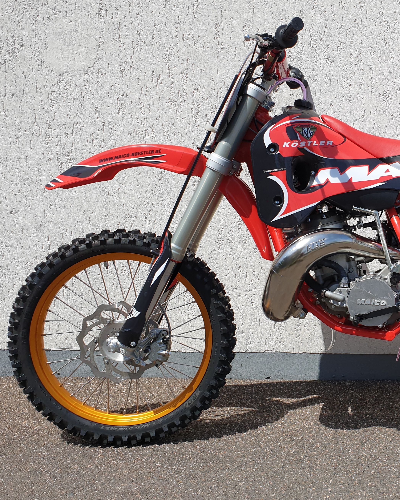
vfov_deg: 46.8
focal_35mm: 39
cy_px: 250
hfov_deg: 35.8
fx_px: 577
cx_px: 363
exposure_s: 1/1969
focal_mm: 4.3
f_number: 2.4
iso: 50
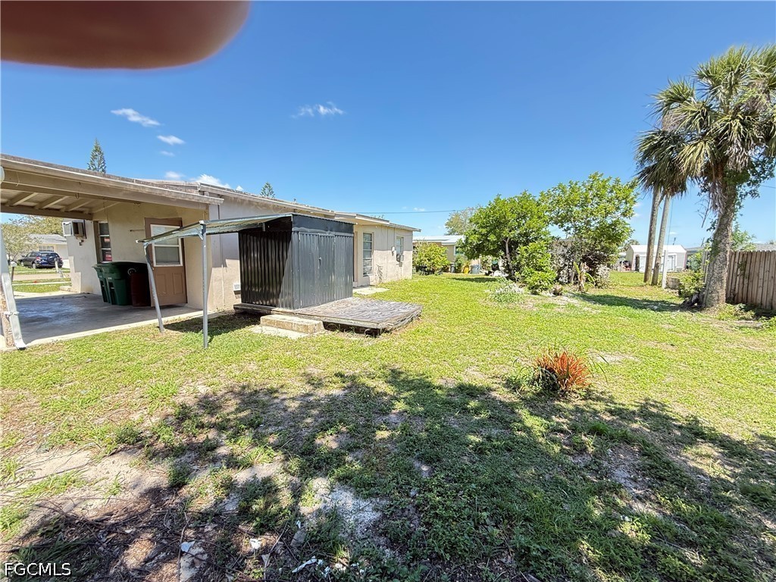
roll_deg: -0.3
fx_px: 314
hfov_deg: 102.1
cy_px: 291
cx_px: 388
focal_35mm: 14
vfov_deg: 85.7
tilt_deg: -6.7
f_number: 2.2
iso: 64
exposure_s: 1/268
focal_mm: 2.22
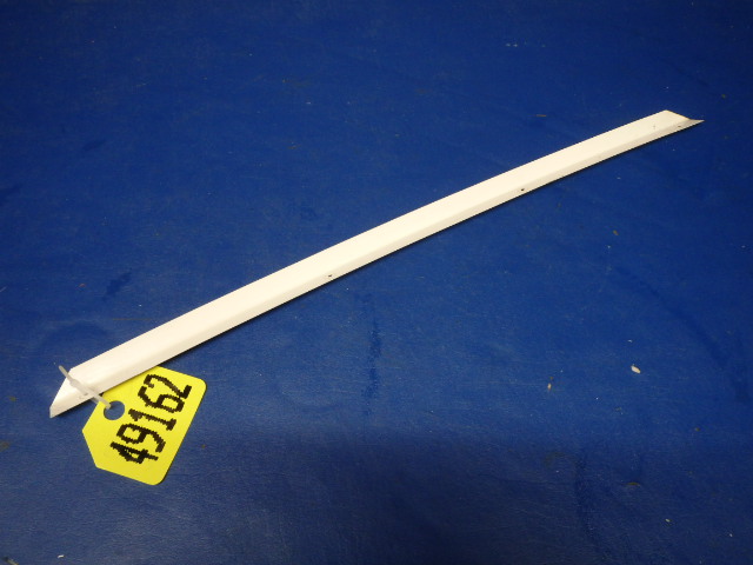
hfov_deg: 63.4
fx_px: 609
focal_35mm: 28
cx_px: 376
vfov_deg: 49.7
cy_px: 282
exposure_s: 1/30
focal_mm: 5
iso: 320
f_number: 3.9
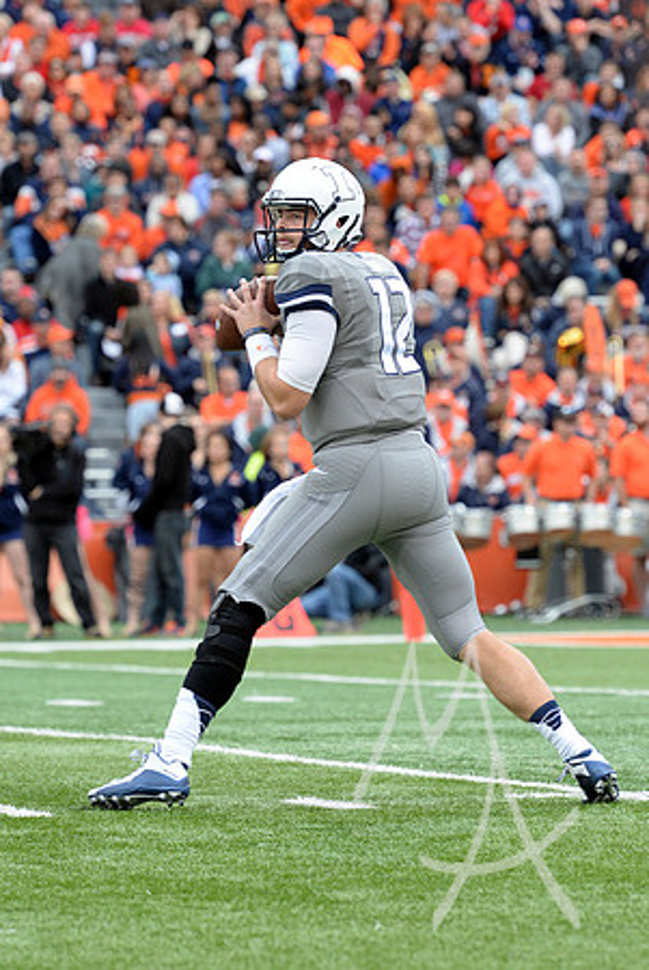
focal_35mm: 260
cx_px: 324
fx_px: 7014
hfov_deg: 5.3
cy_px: 485
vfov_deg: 7.9
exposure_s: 1/640
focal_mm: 260
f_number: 7.1
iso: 1600
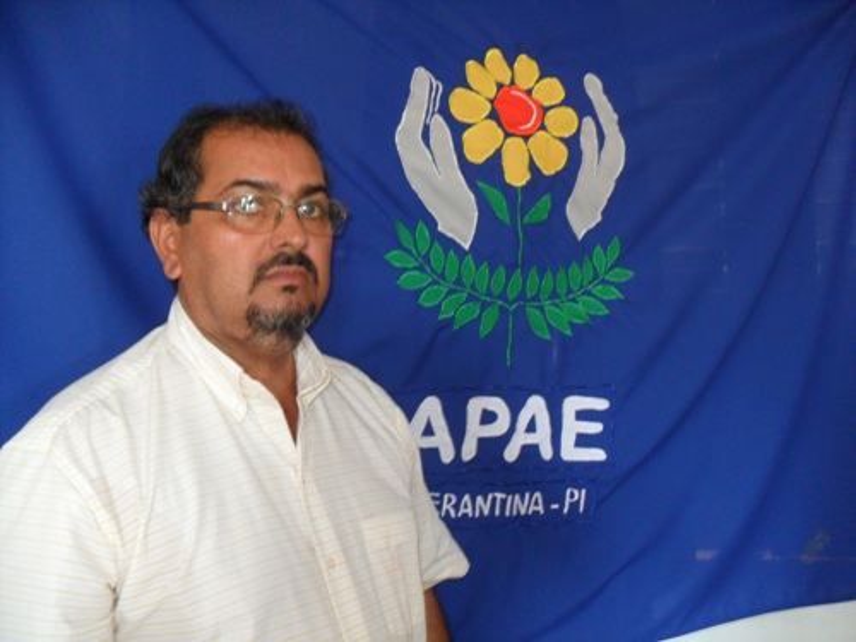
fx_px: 865
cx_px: 428
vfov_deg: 40.7
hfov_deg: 52.6
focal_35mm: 35
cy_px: 321
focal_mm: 6.3
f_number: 3
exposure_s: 1/6
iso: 160
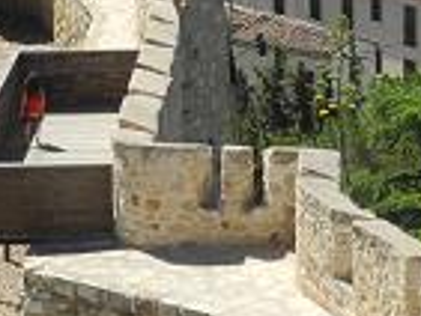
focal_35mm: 201
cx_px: 316
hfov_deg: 9.8
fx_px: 2447
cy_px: -116
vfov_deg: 7.3
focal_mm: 14.5
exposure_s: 1/800
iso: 100
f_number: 4
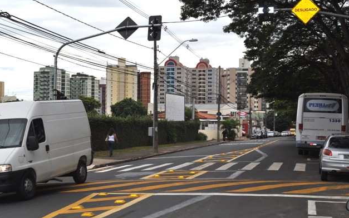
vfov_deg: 23.8
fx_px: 519
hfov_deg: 37.2
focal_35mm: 55
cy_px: 105
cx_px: 176
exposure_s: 1/200
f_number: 10
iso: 200
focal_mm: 35
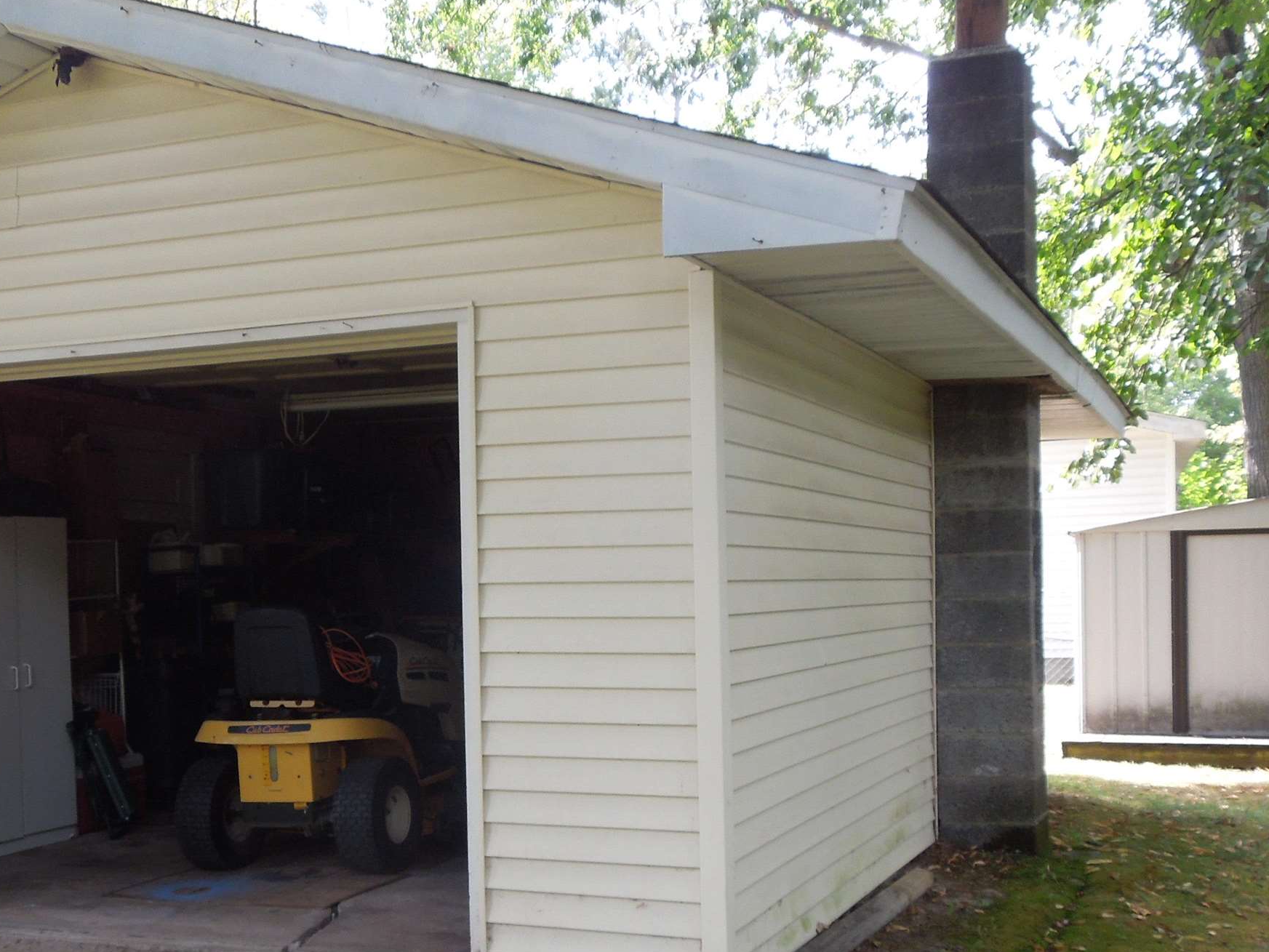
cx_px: 548
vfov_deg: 32.5
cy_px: 658
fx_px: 1613
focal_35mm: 44
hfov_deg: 42.8
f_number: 3.3
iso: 100
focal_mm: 4.5
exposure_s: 1/60
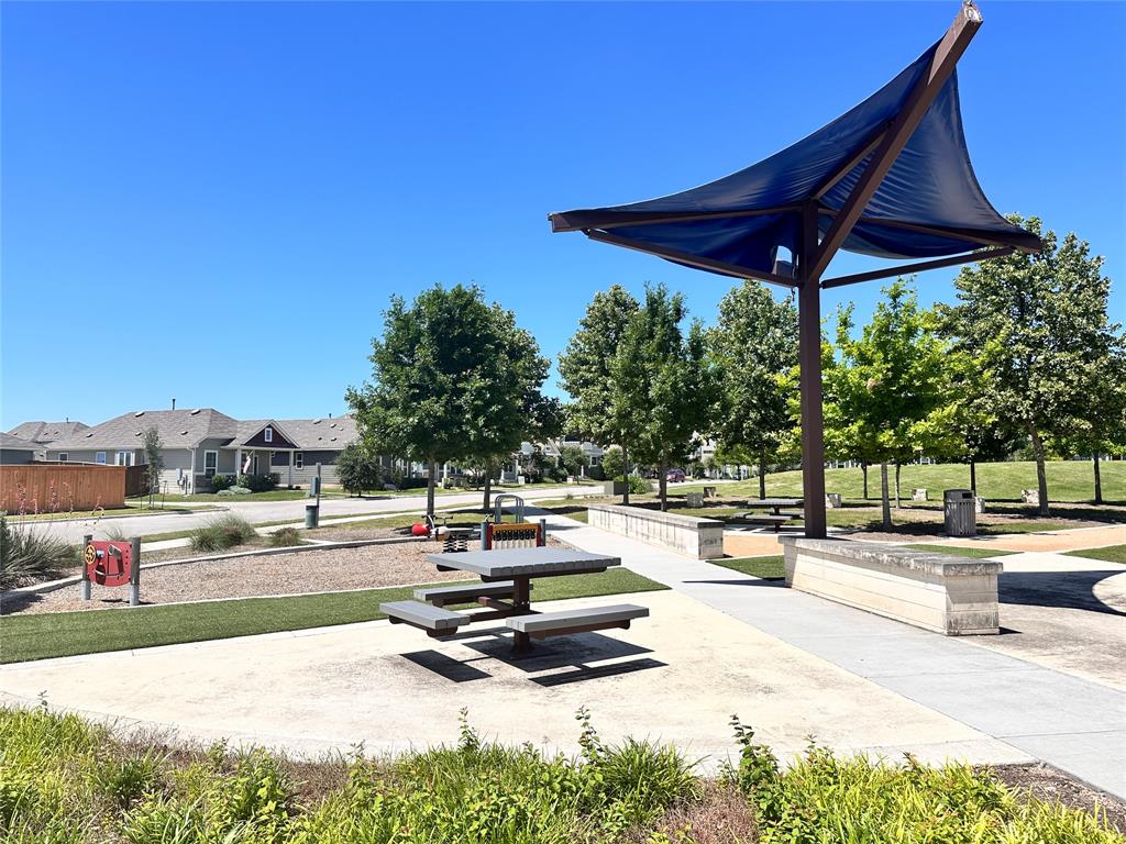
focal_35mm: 24
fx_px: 781
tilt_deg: +3.7
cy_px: 422
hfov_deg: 71.6
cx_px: 563
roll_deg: +0.2
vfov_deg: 56.8
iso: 80
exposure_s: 1/5263
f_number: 1.78
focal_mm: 6.86
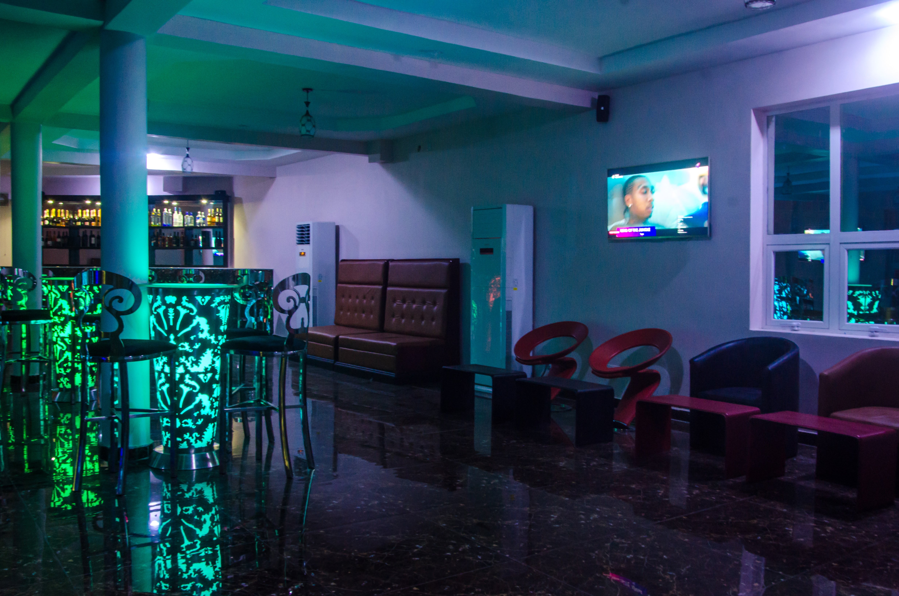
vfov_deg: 41.5
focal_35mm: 32
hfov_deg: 59.6
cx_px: 450
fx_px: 785
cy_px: 298
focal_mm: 21
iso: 1600
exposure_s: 1/2.5
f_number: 10
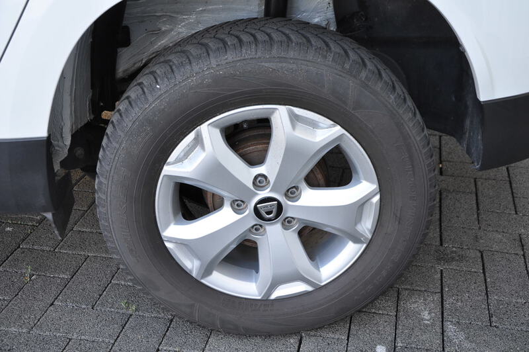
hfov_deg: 41.1
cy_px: 176
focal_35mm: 48
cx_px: 264
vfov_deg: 28.0
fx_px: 705
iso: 400
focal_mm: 32
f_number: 5.6
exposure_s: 1/125
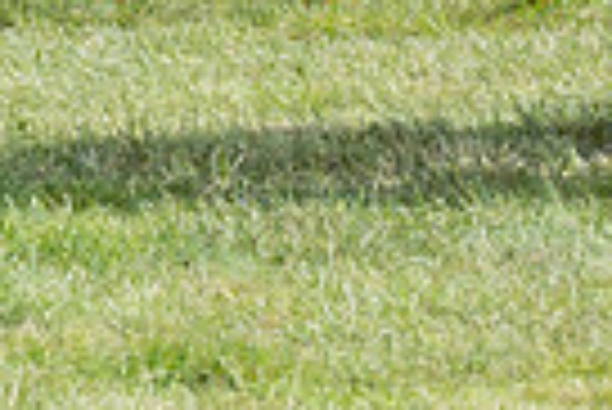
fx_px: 12610
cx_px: 819
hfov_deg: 2.8
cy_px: -541
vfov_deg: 1.9
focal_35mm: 741
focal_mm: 132
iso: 320
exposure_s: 1/1250
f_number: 5.6
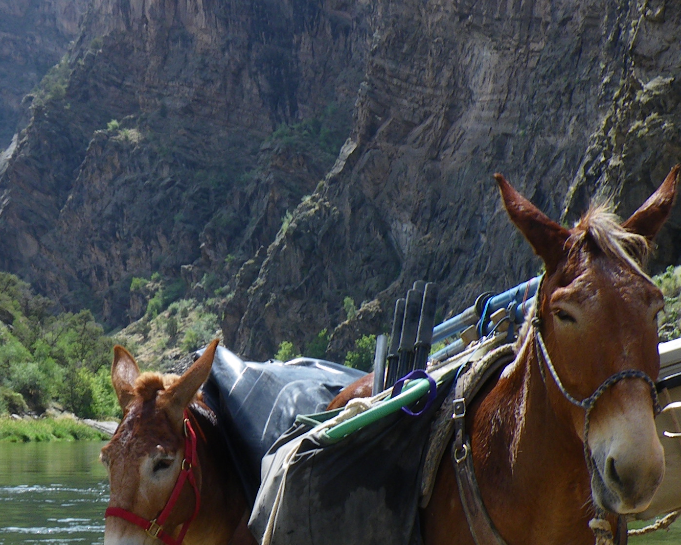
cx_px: 226
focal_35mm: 87
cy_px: 412
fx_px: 1753
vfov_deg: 17.5
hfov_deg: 21.9
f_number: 4.6
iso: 50
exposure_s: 1/160
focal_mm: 6.1
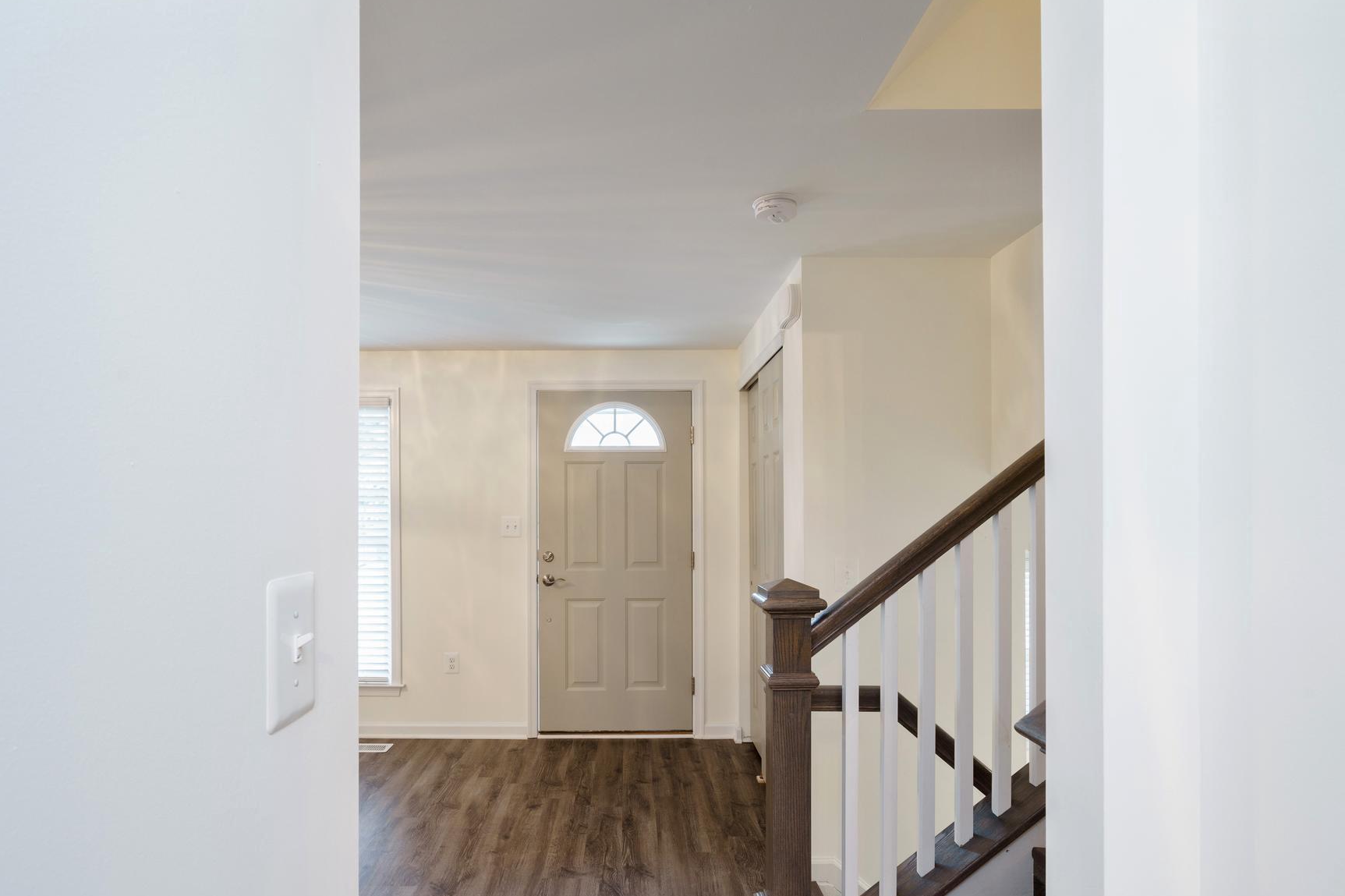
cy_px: 523
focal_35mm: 19
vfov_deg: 64.1
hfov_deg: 86.8
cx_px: 623
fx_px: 710
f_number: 10
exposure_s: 1.3
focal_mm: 16
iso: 100
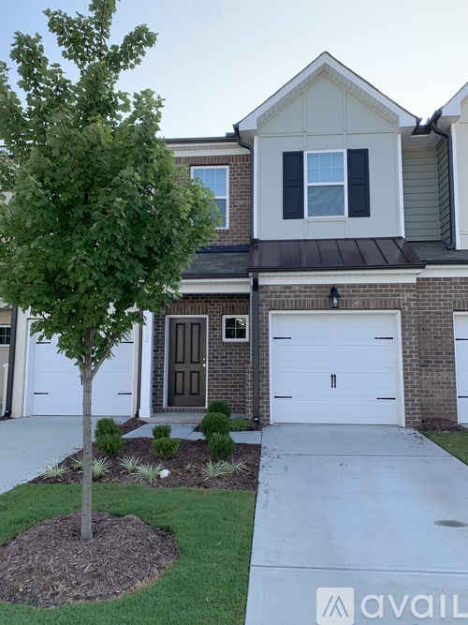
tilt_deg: +7.9
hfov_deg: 53.0
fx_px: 469
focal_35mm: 26
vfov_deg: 67.3
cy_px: 312
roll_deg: -1.1
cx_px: 234
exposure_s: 1/635
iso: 25
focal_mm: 4.25
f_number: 1.8
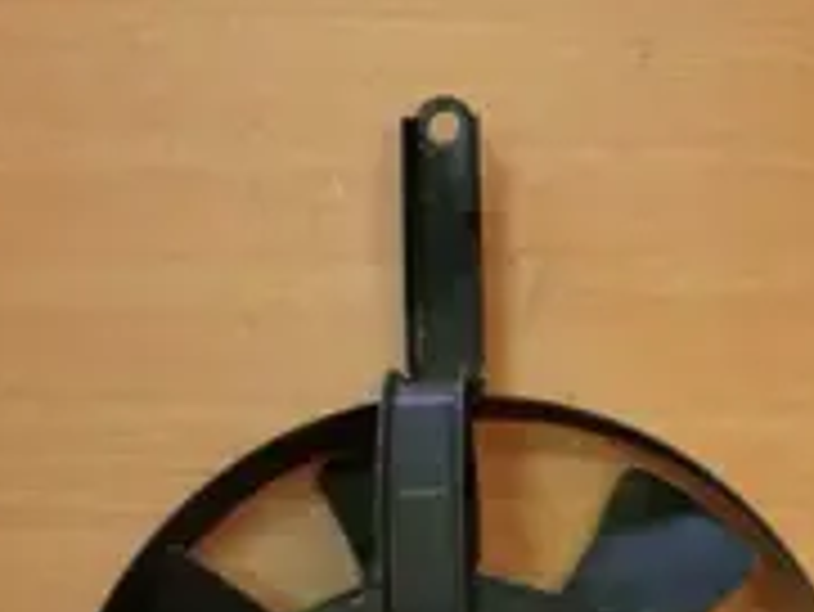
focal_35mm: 85
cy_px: 752
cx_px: 922
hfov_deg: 21.7
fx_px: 2000
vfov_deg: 16.6
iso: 250
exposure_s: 1/60
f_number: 3.5
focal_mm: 5.8
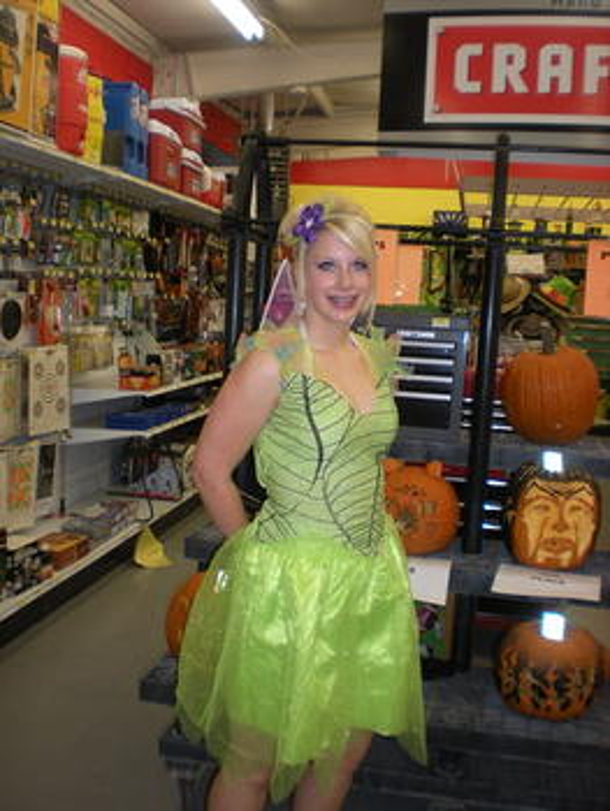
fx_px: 892
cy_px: 406
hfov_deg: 37.8
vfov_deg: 48.9
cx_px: 305
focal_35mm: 38
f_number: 3.1
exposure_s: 1/44.3
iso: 89
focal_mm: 6.3
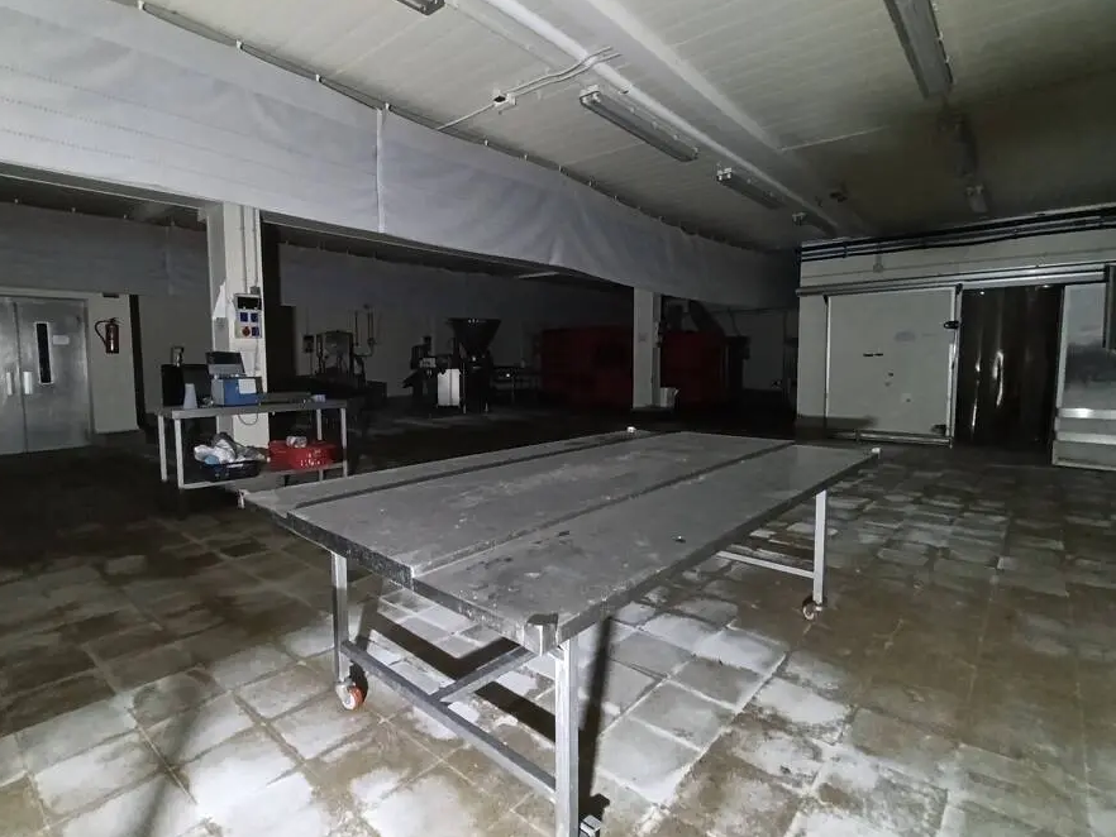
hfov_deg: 90.8
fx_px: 548
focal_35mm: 17
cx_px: 514
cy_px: 407
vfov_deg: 74.7
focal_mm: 1.65
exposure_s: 1/25
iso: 800
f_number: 2.2
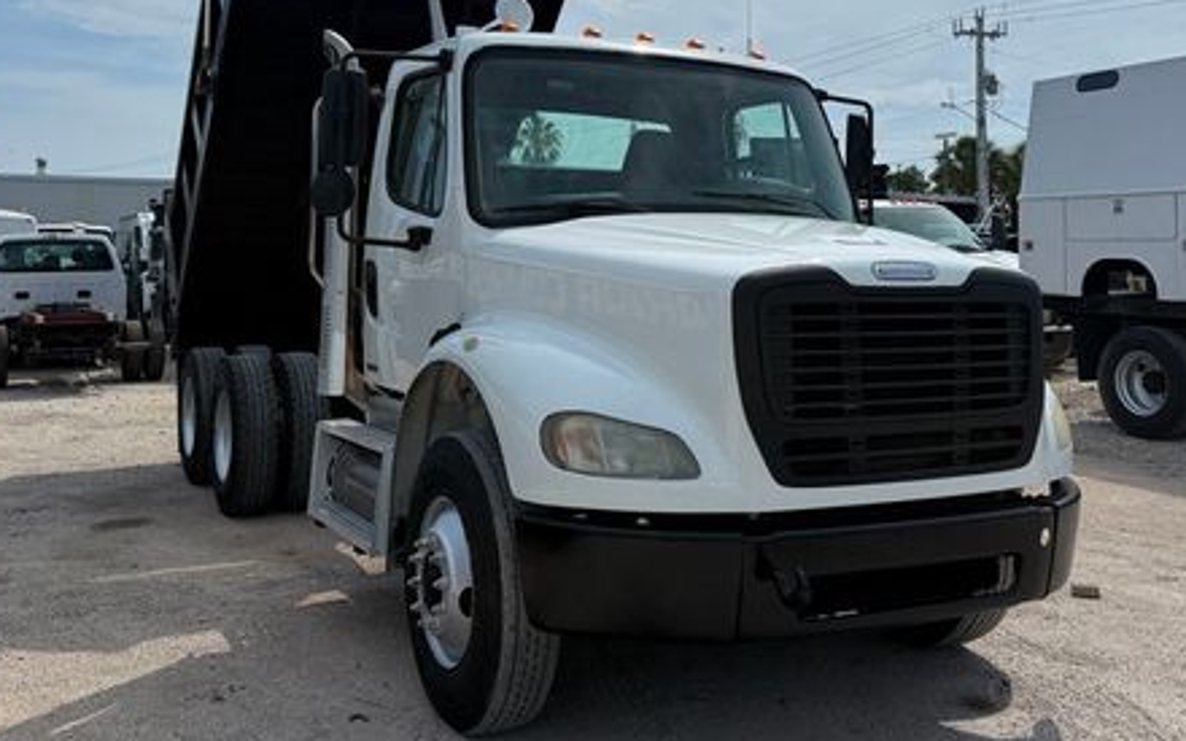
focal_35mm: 37
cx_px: 612
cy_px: 205
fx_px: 1196
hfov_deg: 52.7
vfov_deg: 33.9
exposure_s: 1/11905
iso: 80
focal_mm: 6.76
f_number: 1.78
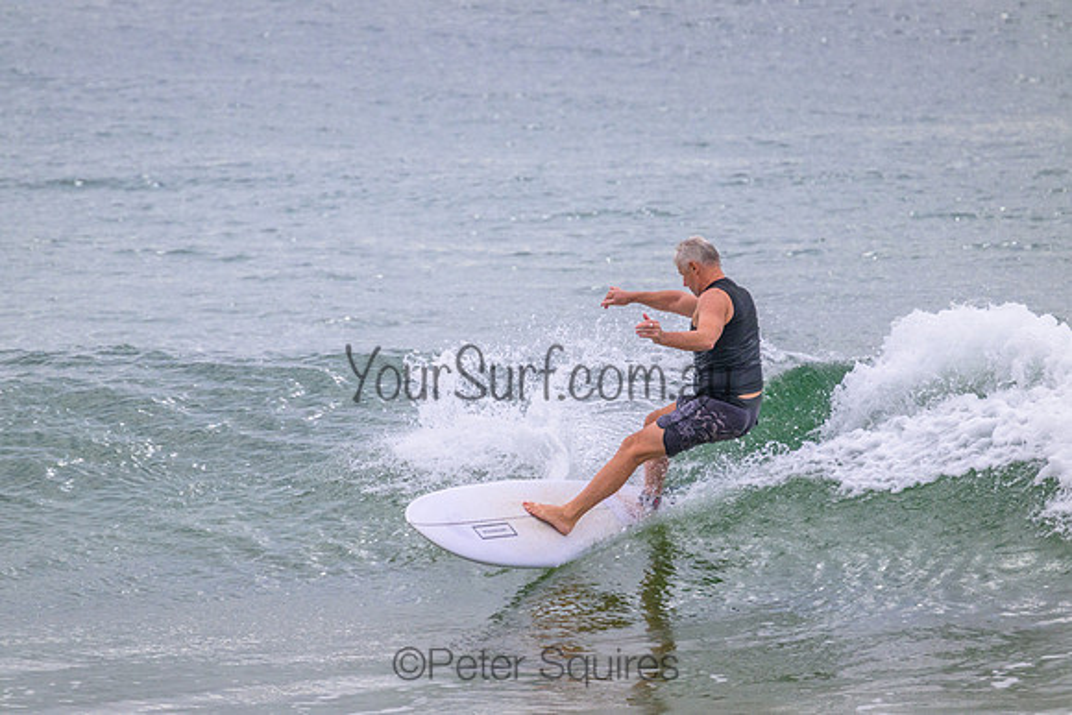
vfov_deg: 1.7
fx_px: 23827
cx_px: 536
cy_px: 358
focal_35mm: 800
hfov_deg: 2.6
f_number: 11
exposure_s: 1/2000
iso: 1600
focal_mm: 800
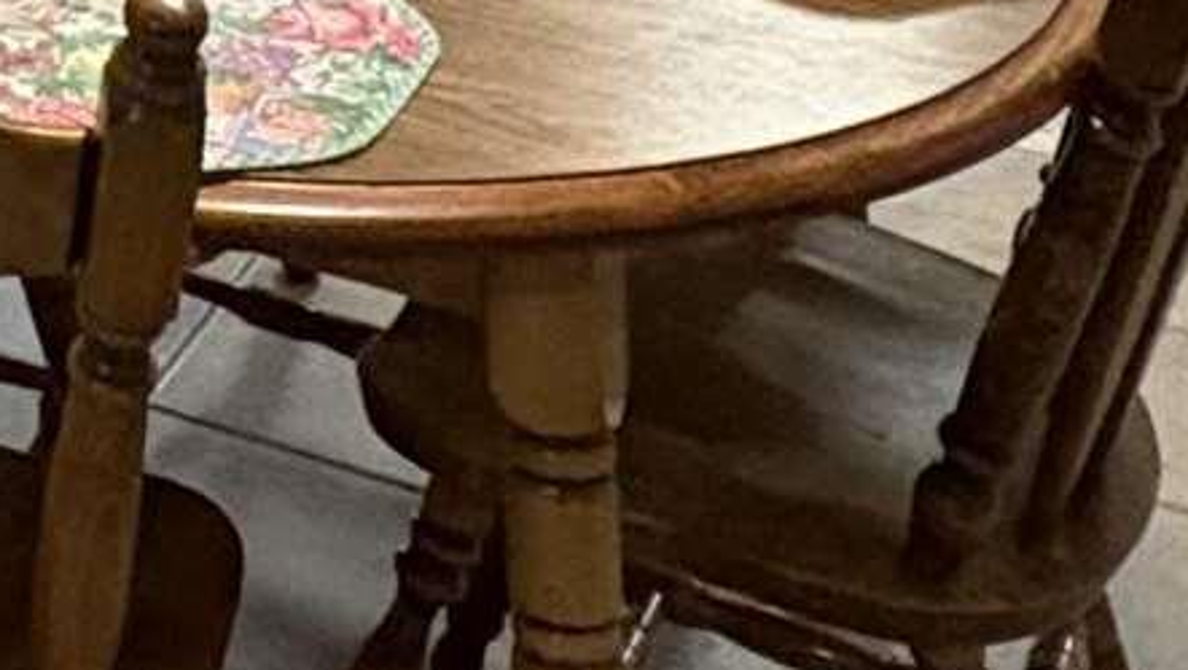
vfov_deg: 10.1
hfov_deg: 17.8
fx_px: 3340
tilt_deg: -7.4
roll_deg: +0.8
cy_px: -904
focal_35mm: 106
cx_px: -656
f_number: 2.2
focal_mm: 2.22
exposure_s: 1/60
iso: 640
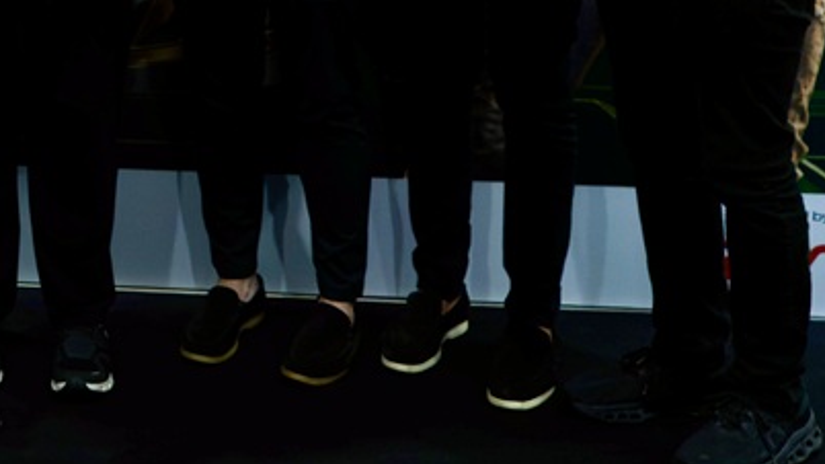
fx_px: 1597
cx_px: -131
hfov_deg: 26.2
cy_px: -187
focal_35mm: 73
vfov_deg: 15.5
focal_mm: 28
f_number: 4
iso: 4000
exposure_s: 1/125
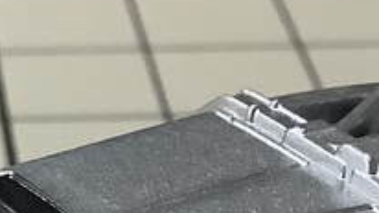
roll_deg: -1.0
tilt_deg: -38.5
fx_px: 1980
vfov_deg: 5.8
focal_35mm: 197
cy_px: 608
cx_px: -46
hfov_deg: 10.8
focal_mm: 3.3
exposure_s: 1/60
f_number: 2.4
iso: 250
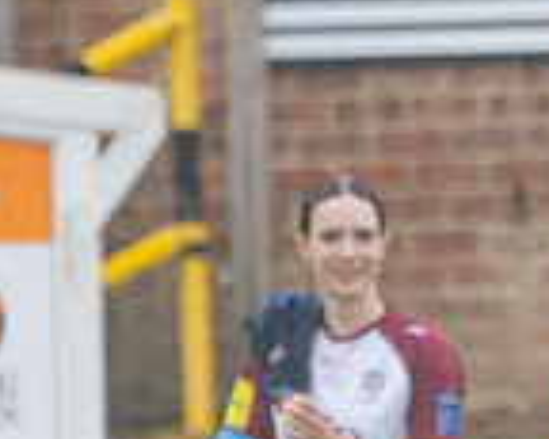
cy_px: 592
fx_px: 36907
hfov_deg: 0.9
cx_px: 1077
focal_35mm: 2273
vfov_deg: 0.7
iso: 450
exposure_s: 1/1600
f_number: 2.8
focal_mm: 300
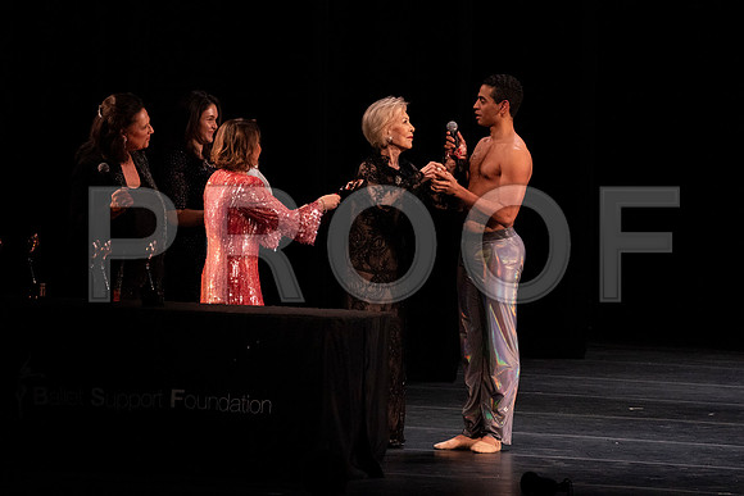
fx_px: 7772
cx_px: 372
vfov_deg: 3.7
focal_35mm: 376
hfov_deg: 5.5
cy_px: 248
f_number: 10
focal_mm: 376
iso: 12800
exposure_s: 1/320
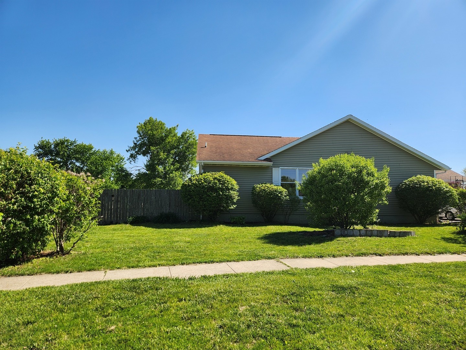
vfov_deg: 58.9
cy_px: 175
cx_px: 233
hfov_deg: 73.9
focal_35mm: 23
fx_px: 310
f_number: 1.8
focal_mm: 5.4
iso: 20
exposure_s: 1/1297
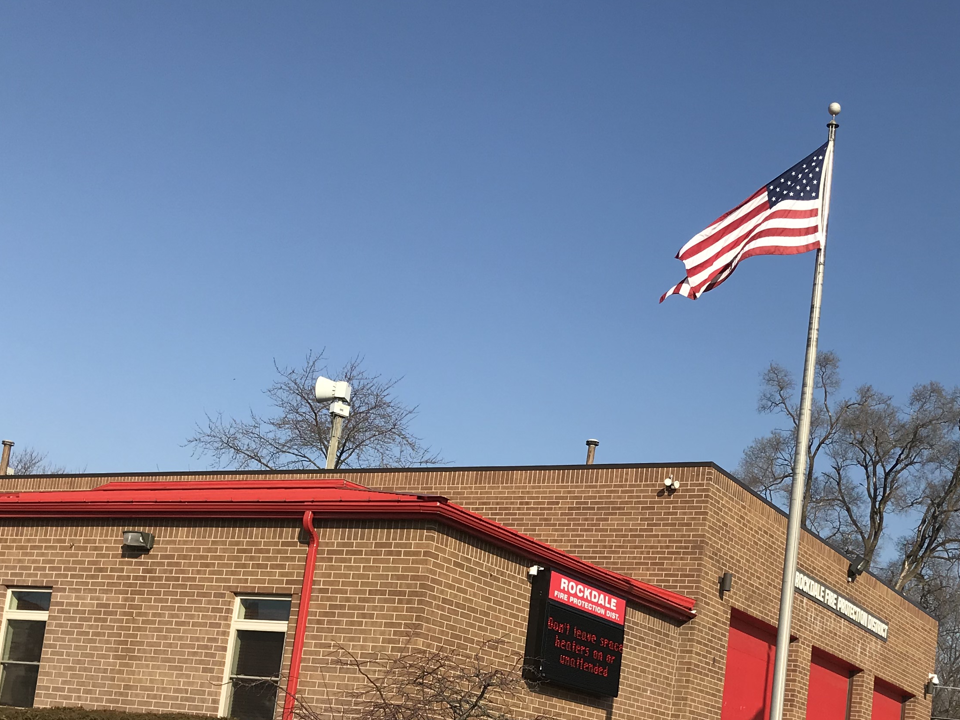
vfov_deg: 27.6
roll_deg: -5.5
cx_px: 622
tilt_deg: +8.9
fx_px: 1414
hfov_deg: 37.2
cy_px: 637
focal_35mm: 51
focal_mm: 3.99
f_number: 1.8
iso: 20
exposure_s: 1/2660
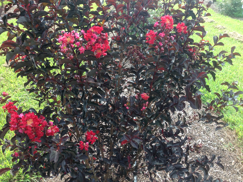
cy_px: 91
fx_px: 245
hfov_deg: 52.7
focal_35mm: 35
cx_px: 122
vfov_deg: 40.6
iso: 50
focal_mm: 4.28
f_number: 2.4
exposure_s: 1/190
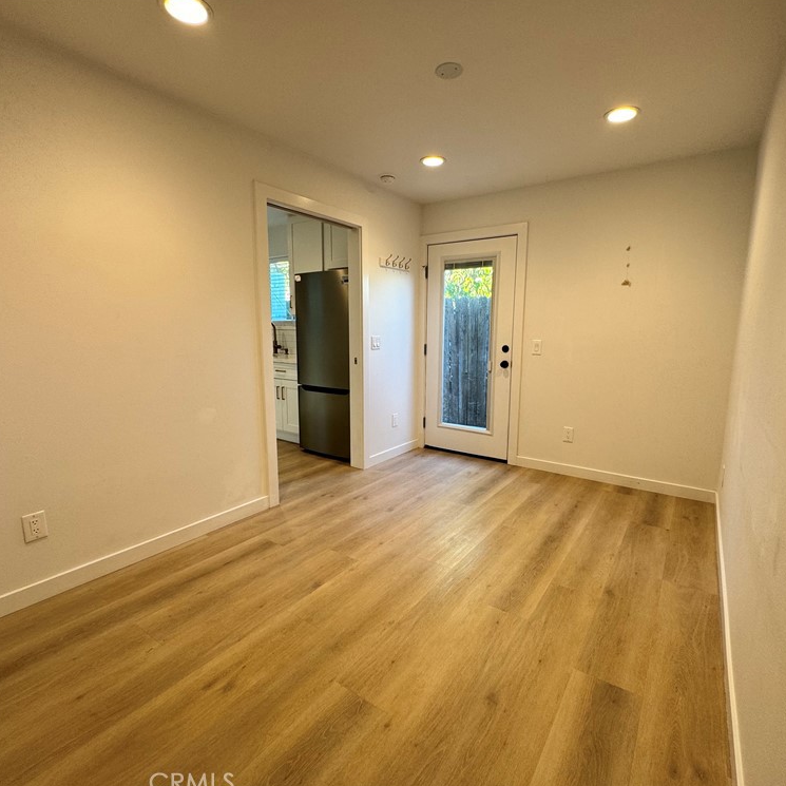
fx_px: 437
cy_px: 392
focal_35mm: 17
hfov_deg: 83.9
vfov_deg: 84.0
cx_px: 410
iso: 100
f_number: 2.2
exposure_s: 1/120
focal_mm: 2.22
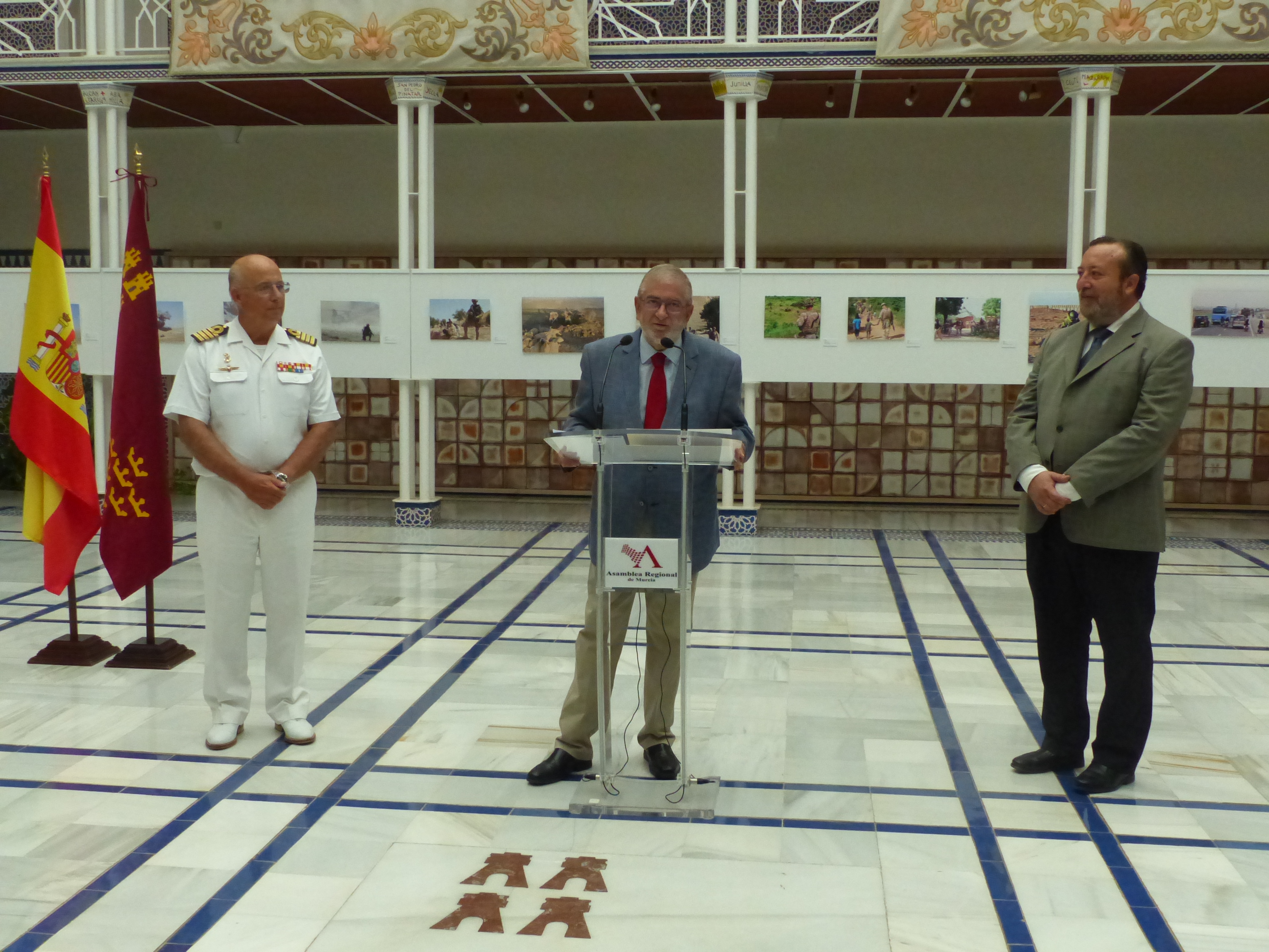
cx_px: 634
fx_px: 1430
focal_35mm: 39
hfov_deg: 47.9
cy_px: 476
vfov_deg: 36.8
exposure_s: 1/640
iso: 800
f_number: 3.2
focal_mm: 7
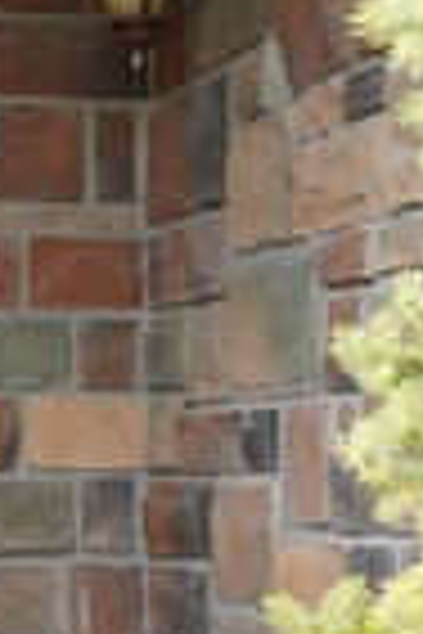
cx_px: -106
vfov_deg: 17.1
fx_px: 2097
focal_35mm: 119
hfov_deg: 11.3
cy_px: 517
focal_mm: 35
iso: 160
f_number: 4
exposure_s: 1/160
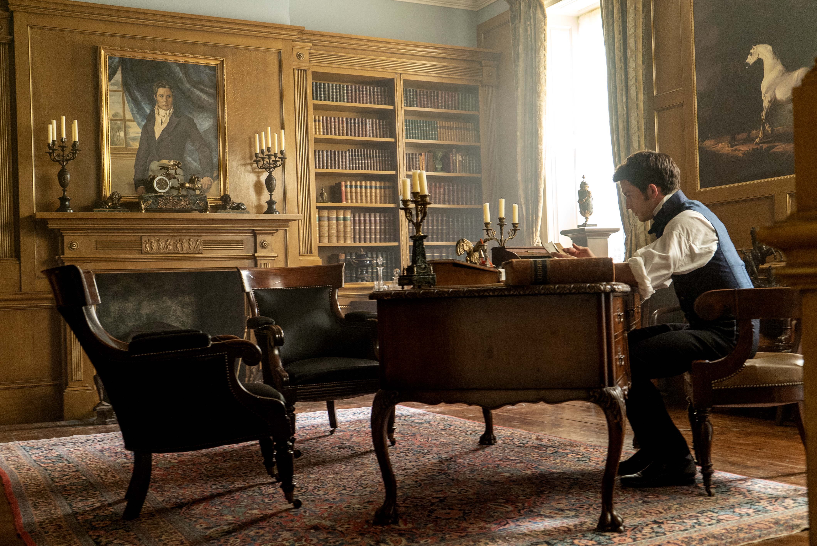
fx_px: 886
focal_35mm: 39
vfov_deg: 34.3
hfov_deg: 49.5
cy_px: 273
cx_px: 408
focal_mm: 39
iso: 1600
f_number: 4
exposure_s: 1/60
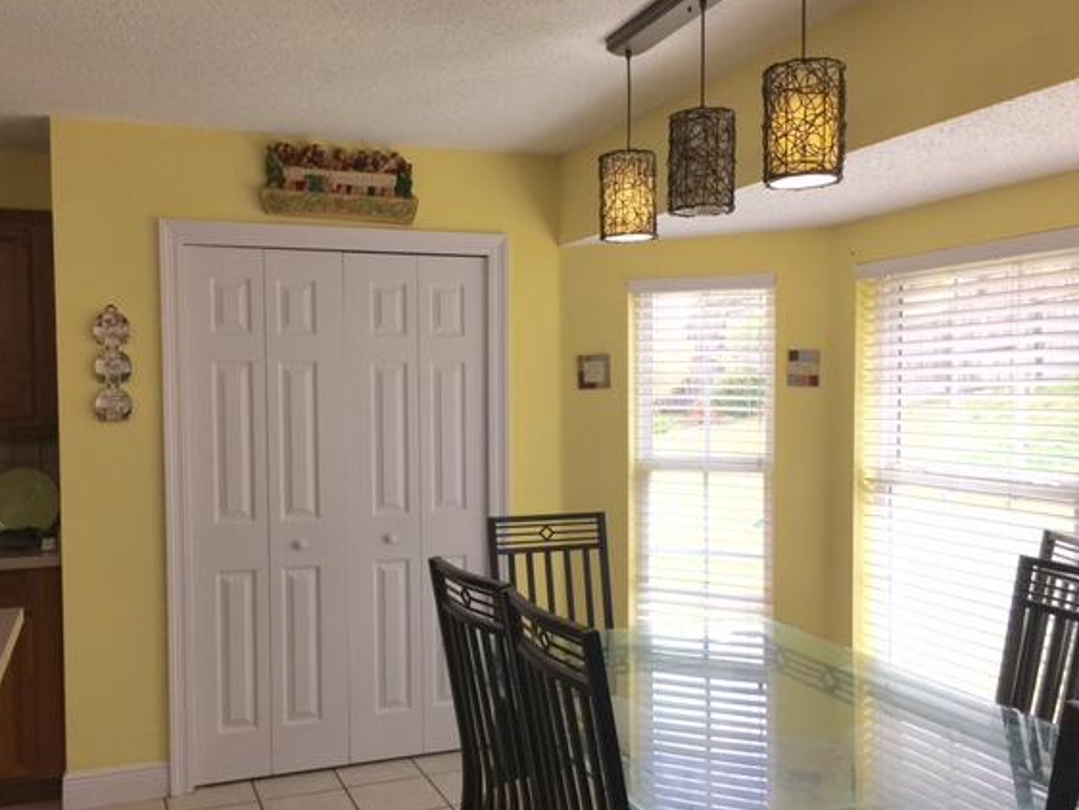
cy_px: 447
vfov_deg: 42.9
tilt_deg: -2.4
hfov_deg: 55.3
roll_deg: +0.5
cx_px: 495
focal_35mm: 33
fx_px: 1029
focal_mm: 4.15
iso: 25
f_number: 2.2
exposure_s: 1/120
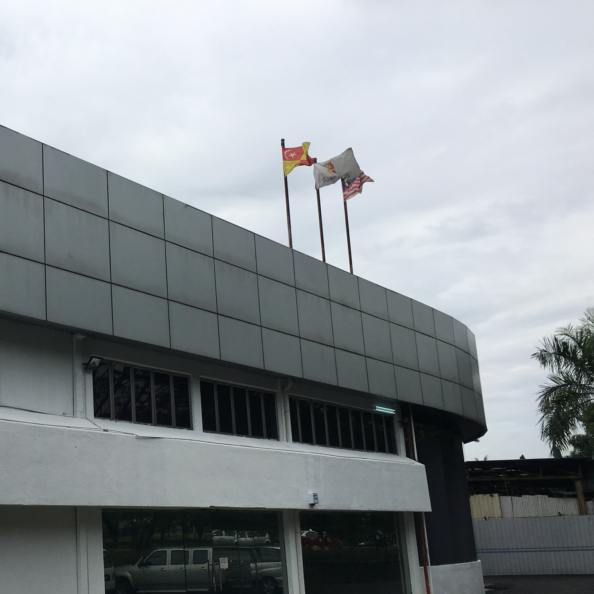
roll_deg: +2.1
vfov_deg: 38.1
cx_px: 114
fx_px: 854
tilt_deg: +11.5
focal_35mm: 44
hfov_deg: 36.9
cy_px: 364
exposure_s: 1/3205
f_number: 2.2
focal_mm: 4.15
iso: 25
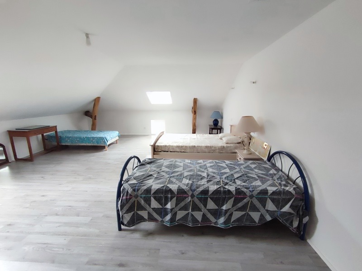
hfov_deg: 94.5
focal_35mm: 16
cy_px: 136
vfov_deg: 78.1
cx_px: 181
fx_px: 167
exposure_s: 1/33
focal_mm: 1.65
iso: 390
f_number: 2.2
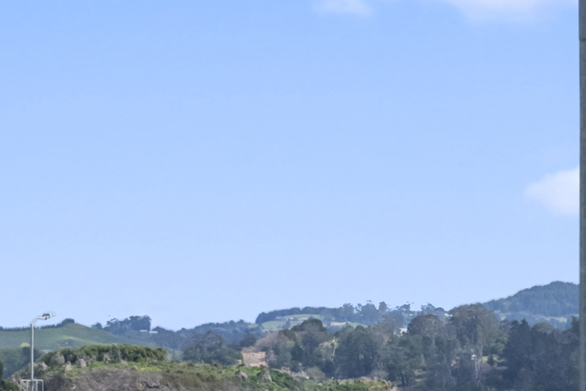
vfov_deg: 3.5
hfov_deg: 5.1
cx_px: -606
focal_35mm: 396
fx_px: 6445
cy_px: 355
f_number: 5
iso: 500
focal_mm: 69
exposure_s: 1/2000
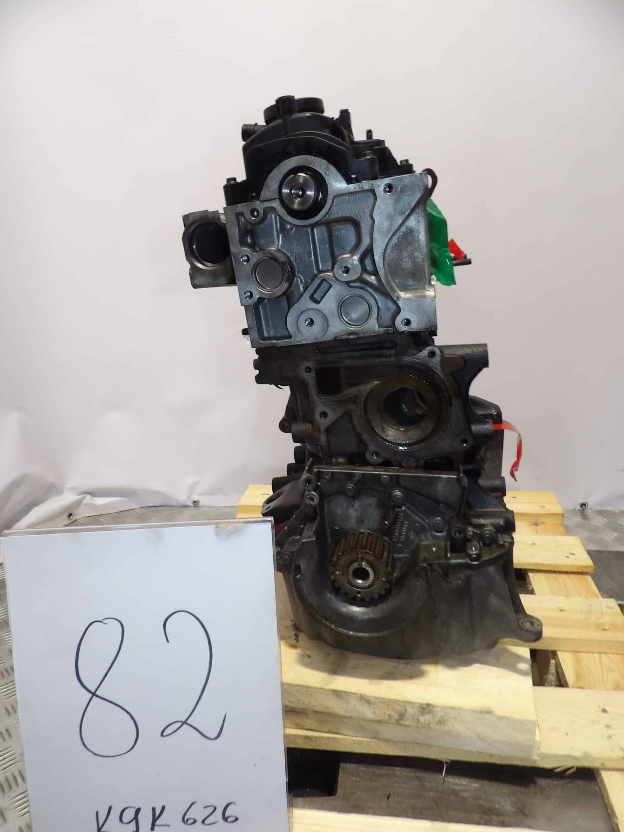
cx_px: 312
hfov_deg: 56.8
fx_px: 577
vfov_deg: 71.6
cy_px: 416
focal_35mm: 24
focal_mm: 4.3
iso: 125
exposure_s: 1/33
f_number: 2.8
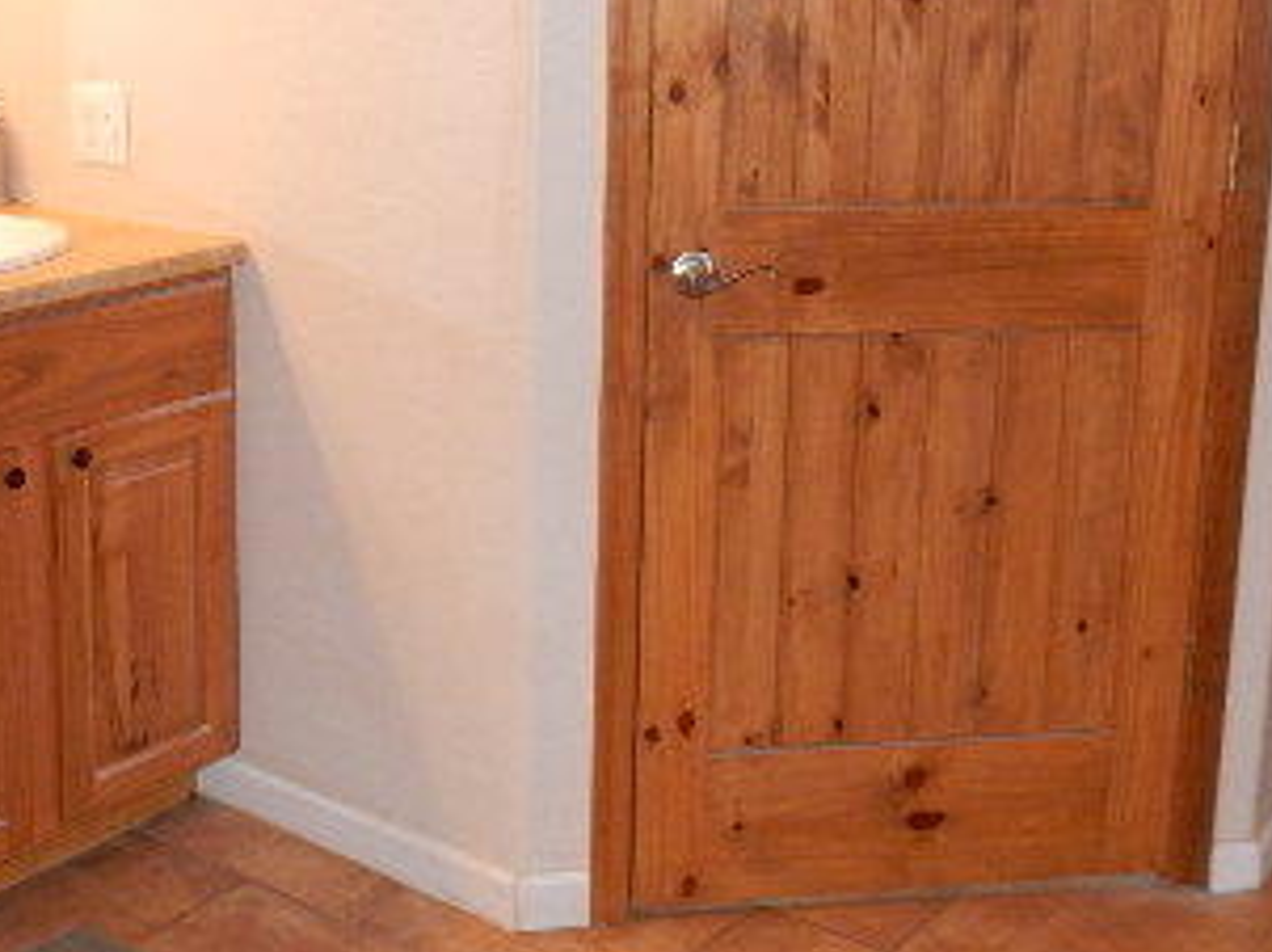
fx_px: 1946
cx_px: 577
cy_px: 282
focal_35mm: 53
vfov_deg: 27.2
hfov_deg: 36.2
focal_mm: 4.5
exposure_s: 1/30
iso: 200
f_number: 3.7
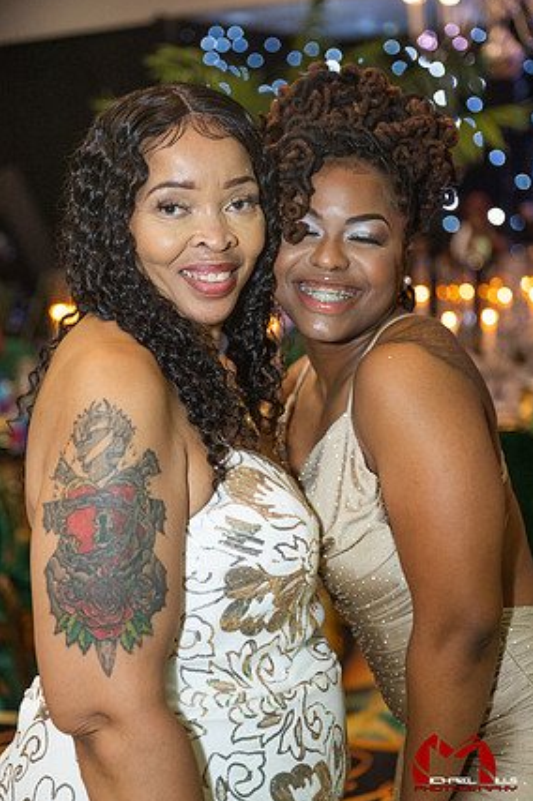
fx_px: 1290
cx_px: 280
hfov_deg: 23.3
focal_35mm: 58
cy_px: 413
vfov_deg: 34.5
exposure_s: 1/125
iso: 3200
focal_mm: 55
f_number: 2.8
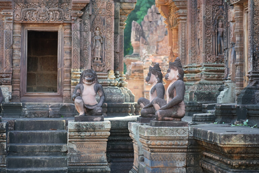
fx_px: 755
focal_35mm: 105
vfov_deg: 13.0
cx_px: 130
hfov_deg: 19.5
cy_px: 86
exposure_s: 1/160
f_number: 4
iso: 640
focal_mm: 105
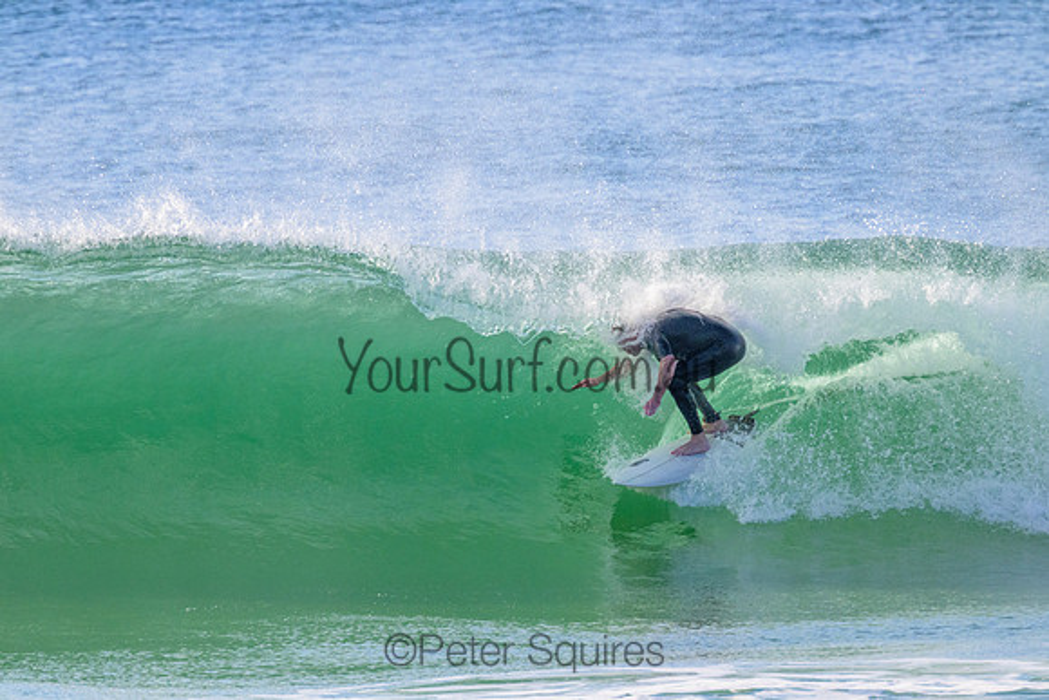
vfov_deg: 1.7
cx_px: 524
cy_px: 350
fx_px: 23315
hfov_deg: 2.6
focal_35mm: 800
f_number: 11
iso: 2800
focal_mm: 800
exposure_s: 1/2000
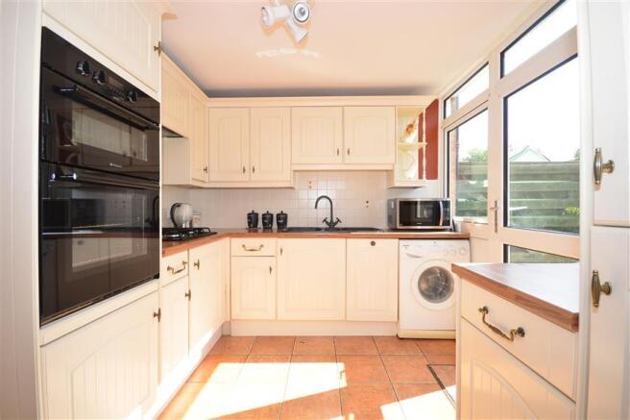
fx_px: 262
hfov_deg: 100.4
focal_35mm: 15
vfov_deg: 77.3
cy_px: 210
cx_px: 315
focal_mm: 10
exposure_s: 1/100
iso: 200
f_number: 5
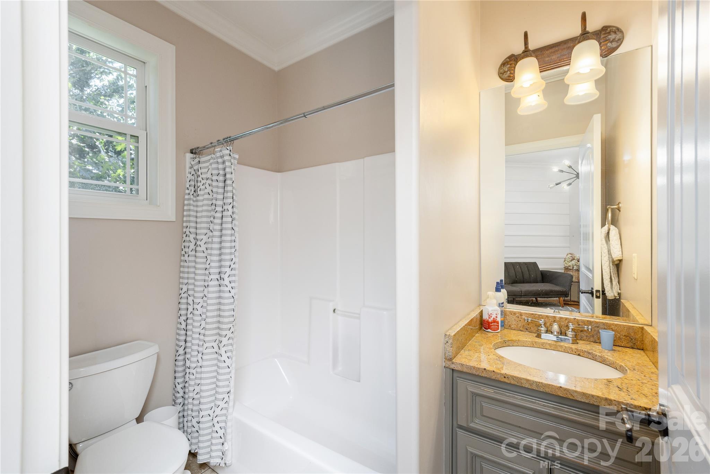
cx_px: 355
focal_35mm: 14
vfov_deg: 81.3
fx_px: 276
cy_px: 237
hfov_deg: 104.2
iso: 320
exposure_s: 1/80
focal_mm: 14
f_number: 7.1
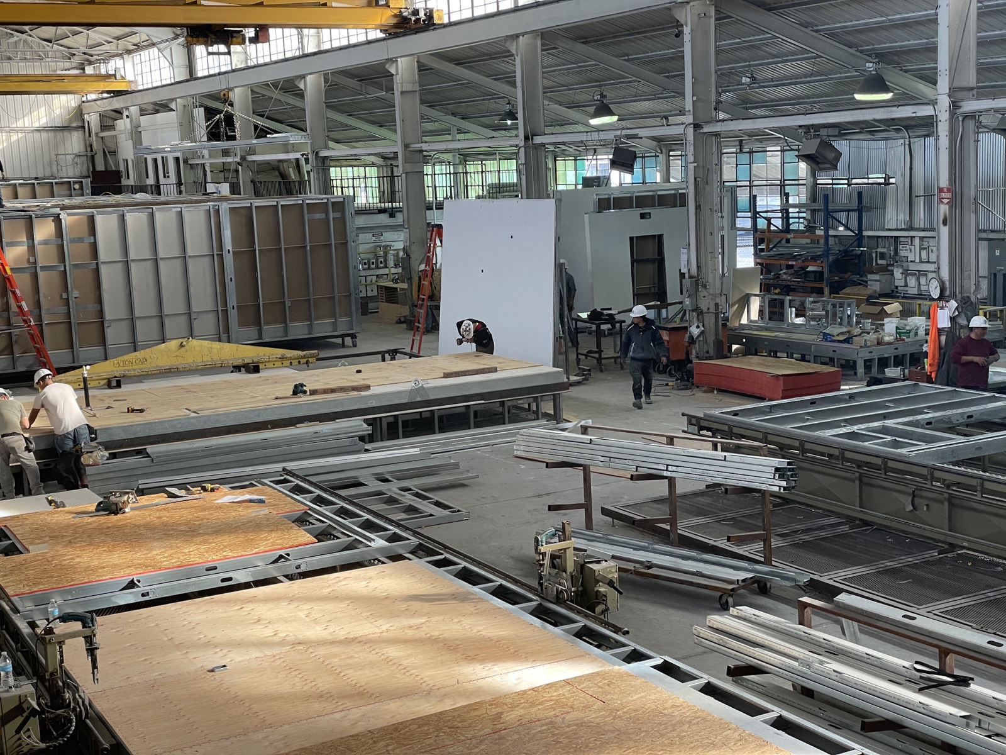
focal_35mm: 52
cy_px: 378
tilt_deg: -8.6
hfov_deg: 36.8
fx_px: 1511
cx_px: 503
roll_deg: +3.4
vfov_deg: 28.0
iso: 100
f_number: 2
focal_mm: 6
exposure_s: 1/99
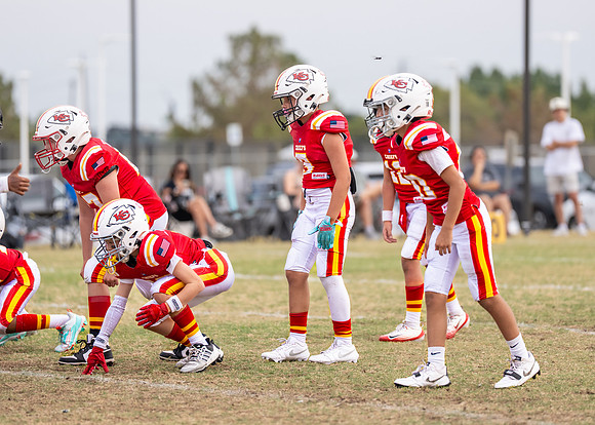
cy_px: 172
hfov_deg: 6.7
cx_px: 323
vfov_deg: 4.8
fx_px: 5059
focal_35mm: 299
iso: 160
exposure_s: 1/1600
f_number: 2.8
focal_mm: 200
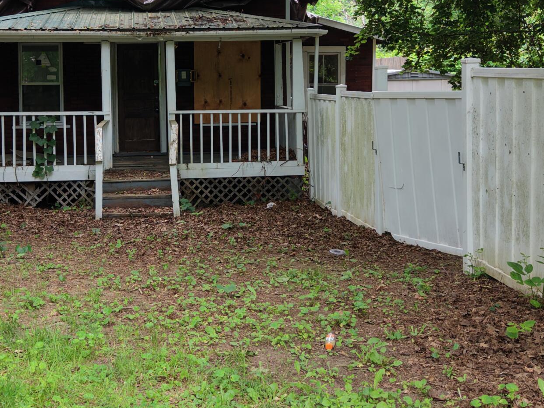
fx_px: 912
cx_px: 208
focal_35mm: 58
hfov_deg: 33.1
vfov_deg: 24.9
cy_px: 103
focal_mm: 8.67
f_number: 1.8
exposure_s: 1/180
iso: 100
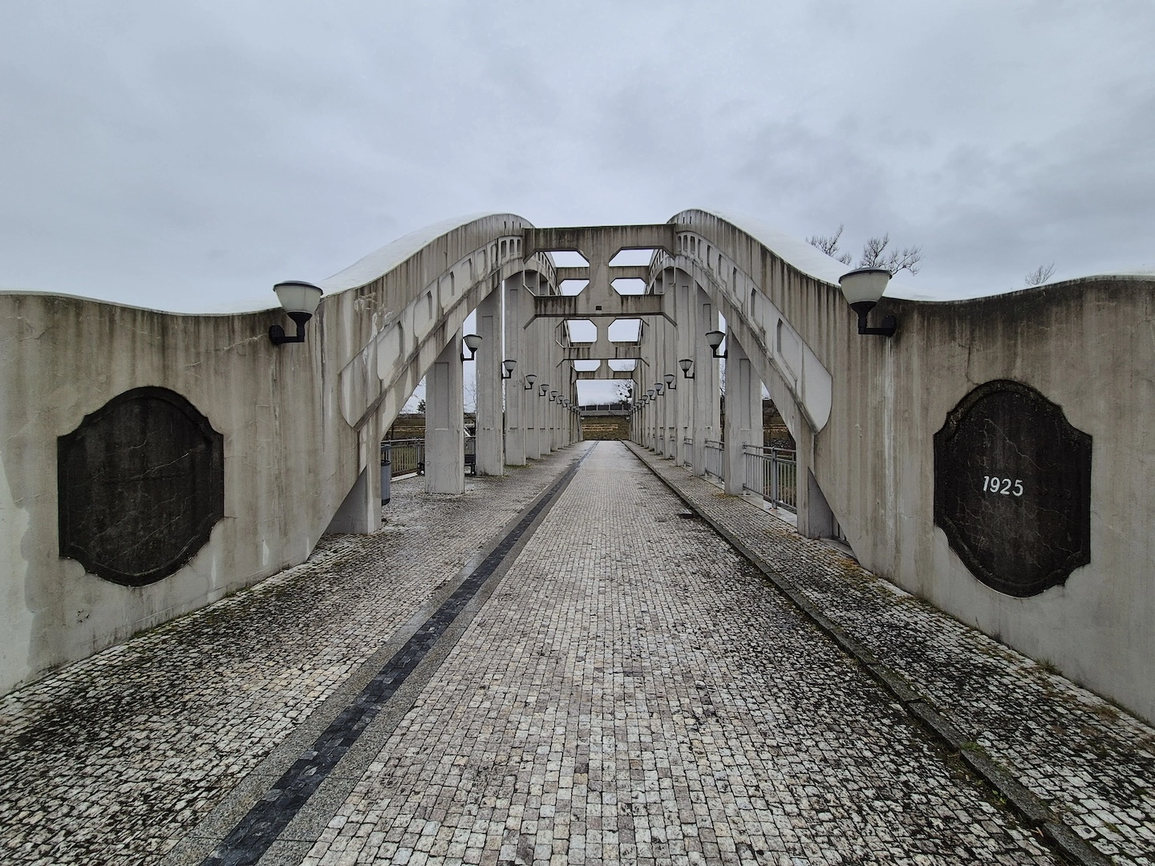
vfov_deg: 89.9
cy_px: 433
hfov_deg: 106.2
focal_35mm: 13
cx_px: 578
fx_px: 434
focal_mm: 2.2
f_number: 2.2
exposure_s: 1/298
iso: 50
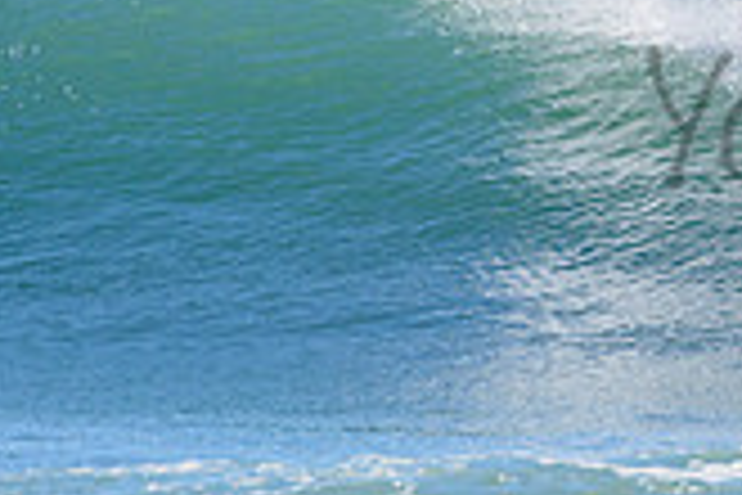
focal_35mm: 1791
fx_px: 36912
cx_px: 1127
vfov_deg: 0.8
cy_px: 79
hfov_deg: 1.2
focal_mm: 500
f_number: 5.6
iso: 220
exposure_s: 1/2000
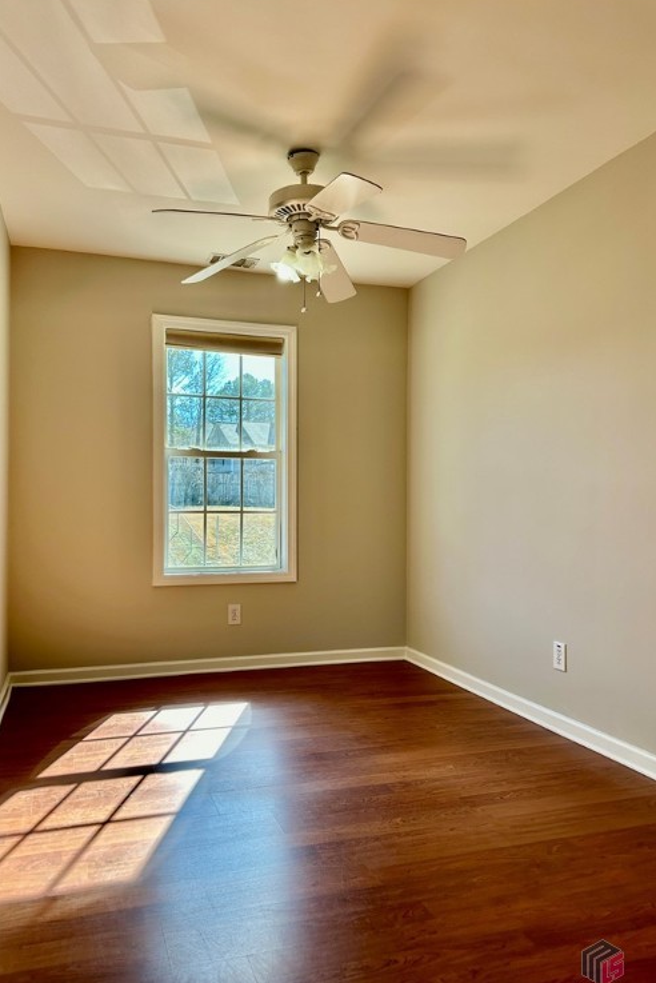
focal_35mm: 26
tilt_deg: +0.8
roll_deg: -1.2
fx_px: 710
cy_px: 503
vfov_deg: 69.4
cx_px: 296
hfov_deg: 49.5
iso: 80
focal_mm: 6.86
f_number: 1.78
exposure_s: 1/364
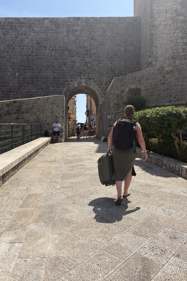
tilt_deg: +2.0
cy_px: 138
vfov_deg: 65.5
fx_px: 218
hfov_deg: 46.3
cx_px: 80
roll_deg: +1.0
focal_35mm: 28
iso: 50
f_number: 1.6
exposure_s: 1/4329
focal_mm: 5.96
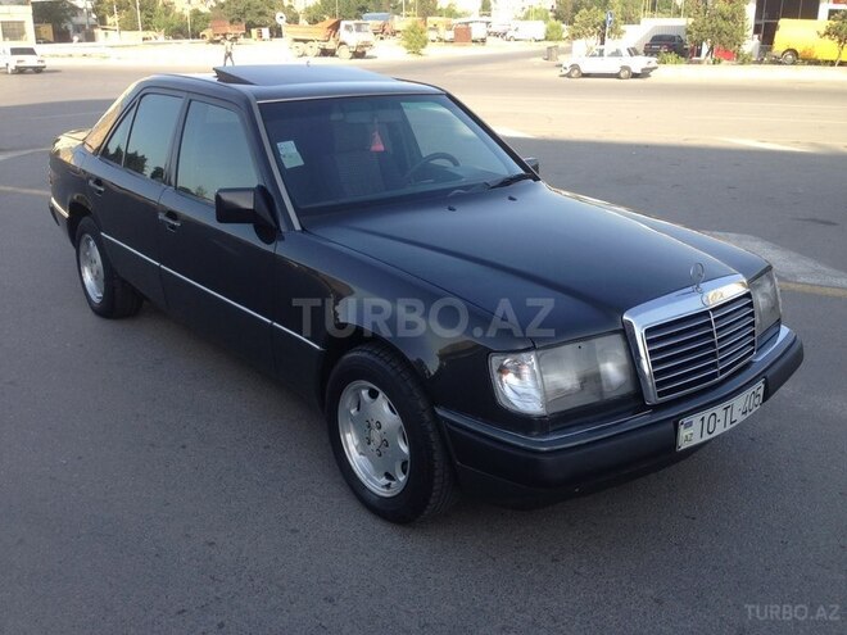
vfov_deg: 42.9
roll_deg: -0.7
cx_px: 424
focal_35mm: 33
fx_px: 807
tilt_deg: -19.9
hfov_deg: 55.4
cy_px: 318
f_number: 2.4
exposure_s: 1/463
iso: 50
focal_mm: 4.12
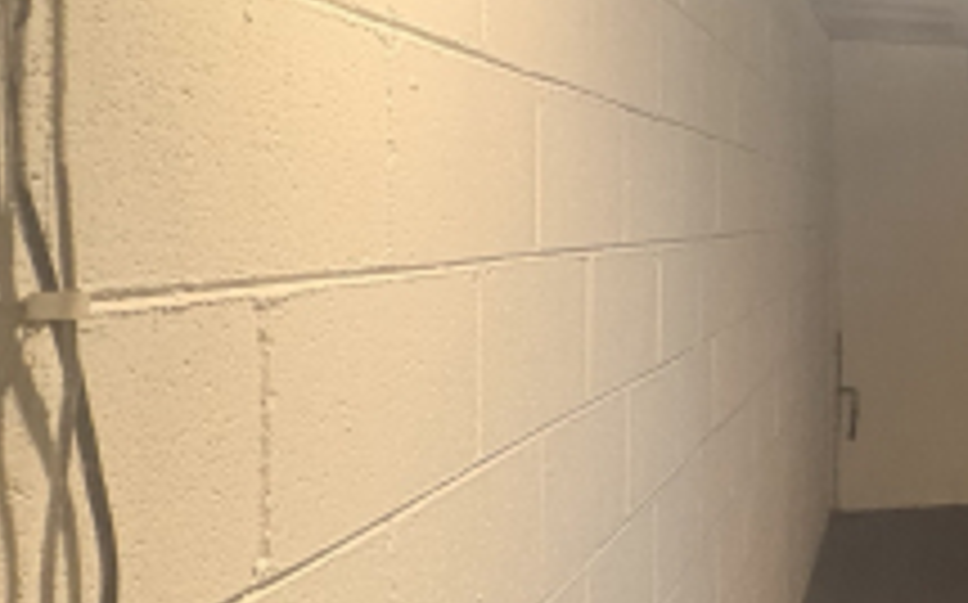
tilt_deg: -0.3
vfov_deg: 27.9
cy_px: 230
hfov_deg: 30.6
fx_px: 1213
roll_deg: -0.4
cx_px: 1348
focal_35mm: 46
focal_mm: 2.22
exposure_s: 1/40
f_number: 2.2
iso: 800
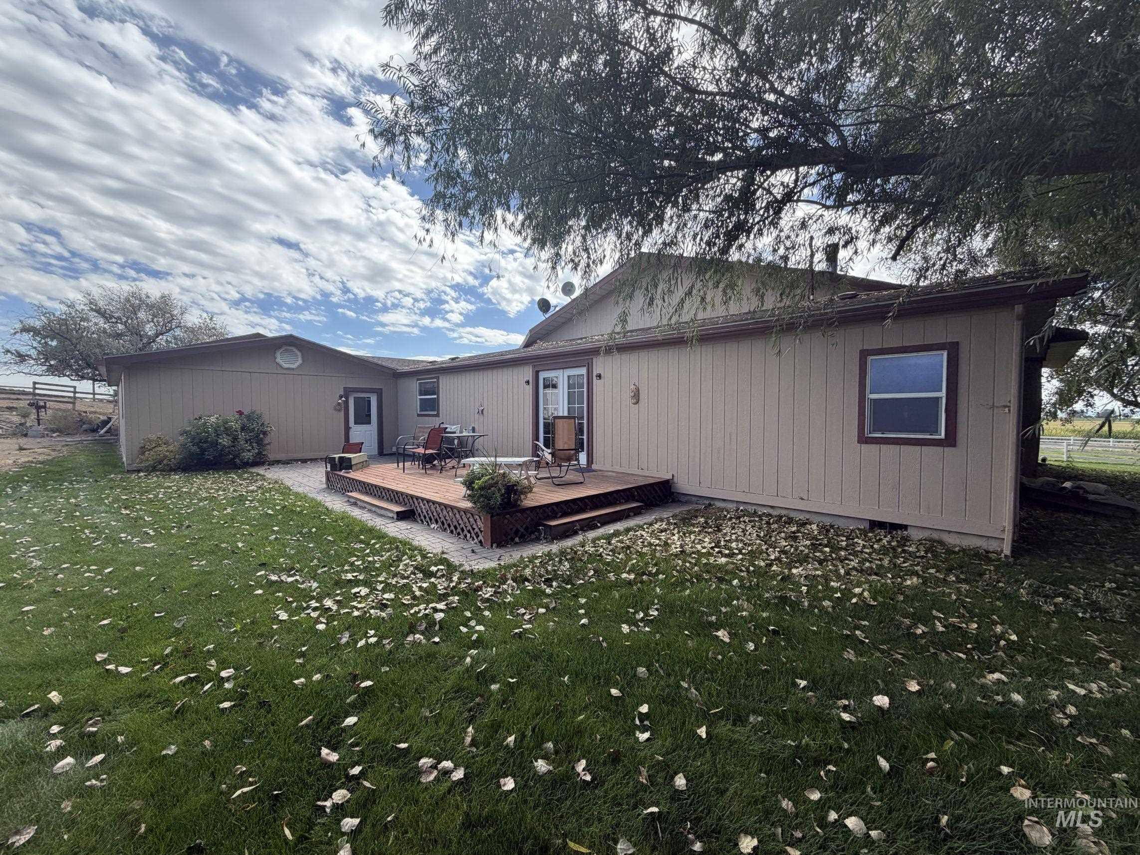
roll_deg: +0.9
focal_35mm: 14
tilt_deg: -2.1
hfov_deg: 102.1
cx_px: 570
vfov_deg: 85.7
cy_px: 428
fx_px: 461
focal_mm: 2.22
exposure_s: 1/770
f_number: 2.2
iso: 40
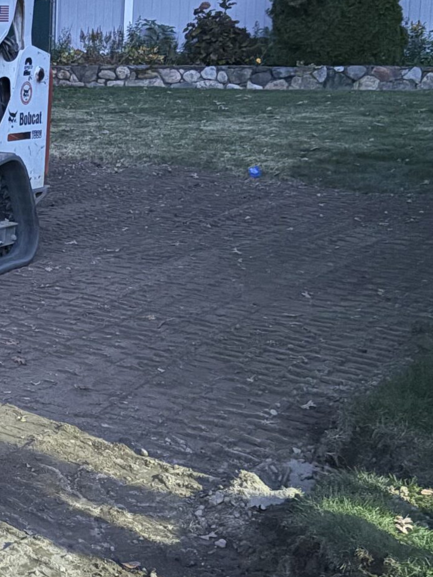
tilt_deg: -10.4
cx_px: -131
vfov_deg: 27.0
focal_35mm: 72
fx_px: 1201
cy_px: 245
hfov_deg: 18.9
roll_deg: +0.4
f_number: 1.6
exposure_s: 1/9
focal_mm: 5.96
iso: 800
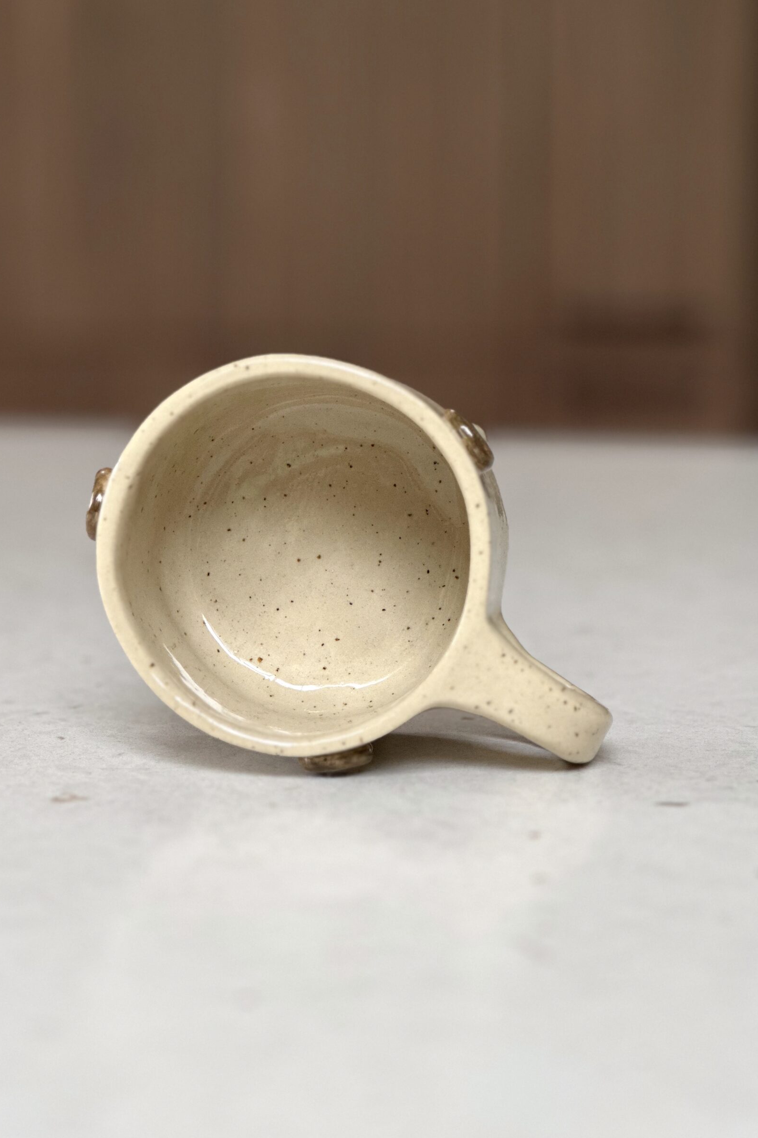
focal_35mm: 86
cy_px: 580
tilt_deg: -7.6
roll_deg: -0.9
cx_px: 330
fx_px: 2716
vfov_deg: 23.6
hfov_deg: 15.9
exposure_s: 1/40
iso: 200
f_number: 2.8
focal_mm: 9
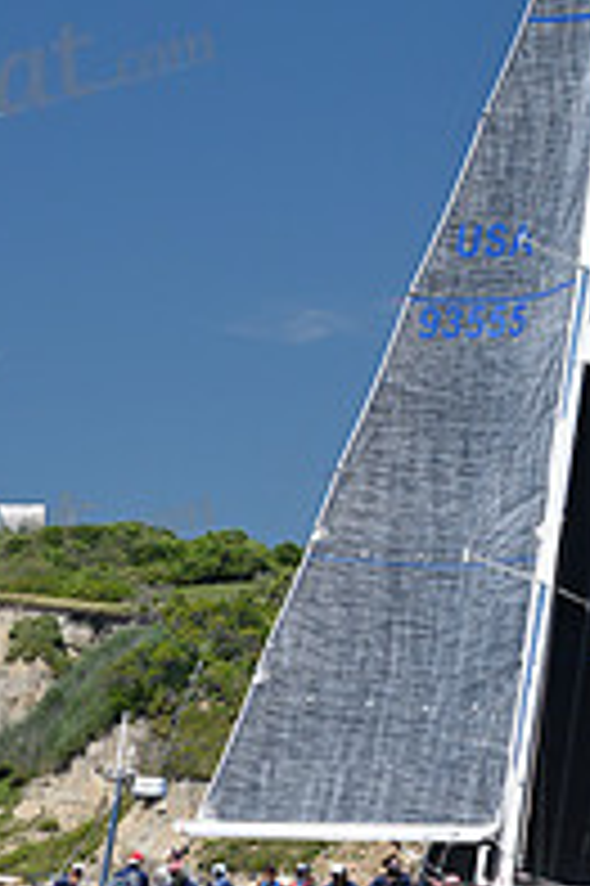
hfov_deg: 4.6
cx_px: 448
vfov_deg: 7.0
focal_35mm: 295
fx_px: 7264
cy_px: 283
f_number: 5
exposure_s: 1/800
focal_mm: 100
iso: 250
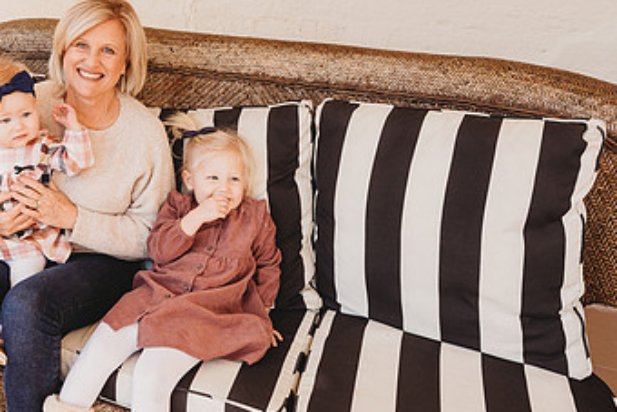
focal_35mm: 41
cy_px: 155
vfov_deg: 32.5
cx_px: 102
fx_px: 703
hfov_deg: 44.5
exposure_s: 1/200
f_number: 4.5
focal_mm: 24
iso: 400
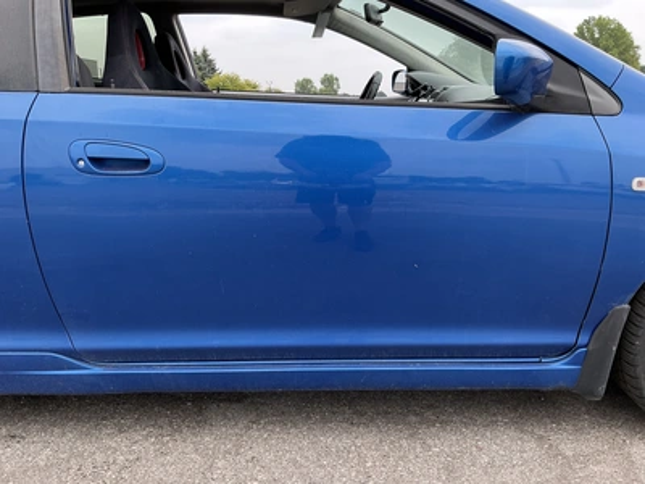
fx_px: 522
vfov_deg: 49.7
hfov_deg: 63.4
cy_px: 242
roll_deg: -1.1
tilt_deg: -13.2
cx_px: 322
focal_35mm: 28
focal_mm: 3
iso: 25
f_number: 1.8
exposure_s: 1/276
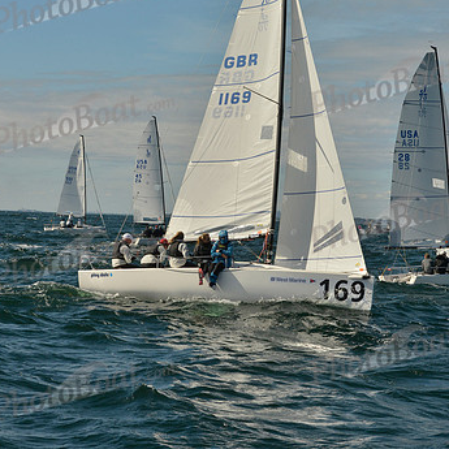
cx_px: 243
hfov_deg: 17.4
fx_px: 1467
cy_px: 170
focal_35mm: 100
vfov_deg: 17.4
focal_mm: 70
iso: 400
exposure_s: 1/1250
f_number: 13
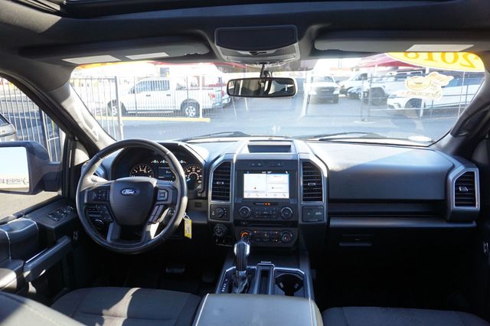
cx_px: 245
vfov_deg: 53.1
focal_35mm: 24
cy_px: 163
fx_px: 326
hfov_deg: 73.8
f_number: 4
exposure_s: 1/60
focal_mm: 16
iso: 320
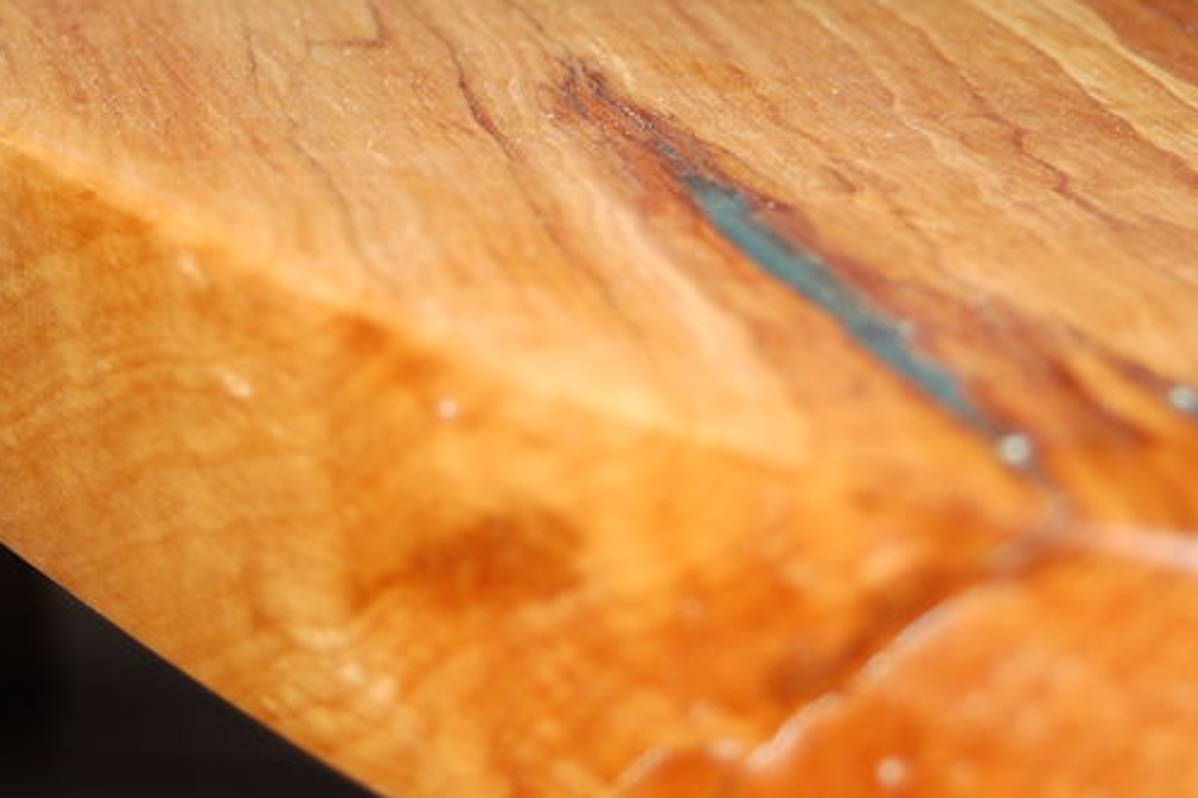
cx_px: 283
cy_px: 87
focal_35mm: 84
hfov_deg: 23.9
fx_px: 2794
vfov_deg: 16.1
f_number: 5.6
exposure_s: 1/125
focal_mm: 28
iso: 200
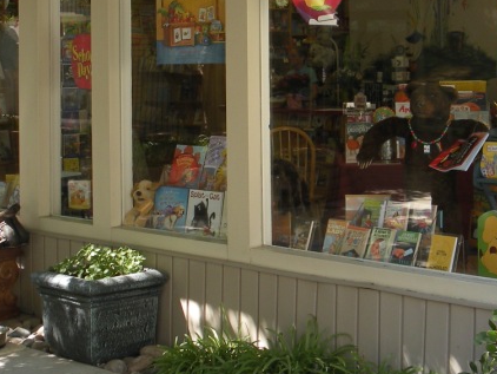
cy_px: 51
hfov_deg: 24.1
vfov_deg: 18.2
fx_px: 1149
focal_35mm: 80
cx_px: 392
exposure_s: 1/66.5
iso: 64
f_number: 4
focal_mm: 5.8
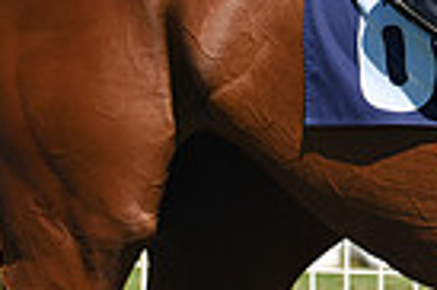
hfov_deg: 4.4
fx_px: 5650
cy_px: -206
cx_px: 612
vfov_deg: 2.9
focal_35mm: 466
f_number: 5.6
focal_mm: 110
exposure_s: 1/3200
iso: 400
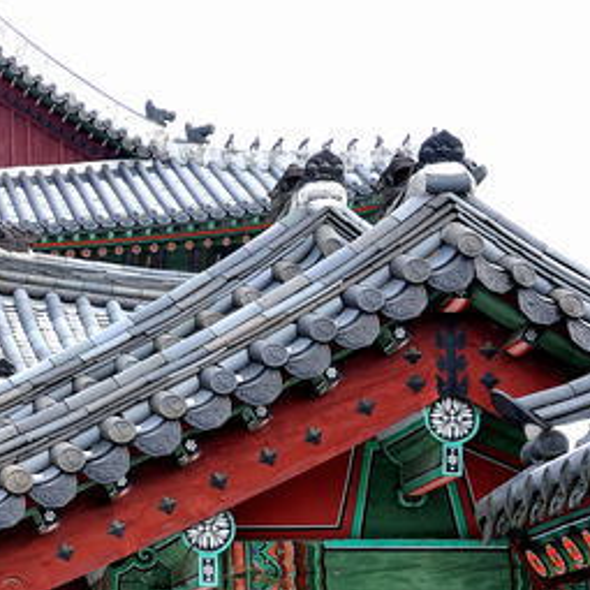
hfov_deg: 13.7
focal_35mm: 122
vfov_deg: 14.3
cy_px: 349
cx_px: -177
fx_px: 2356
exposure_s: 1/60
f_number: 9
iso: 200
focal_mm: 35
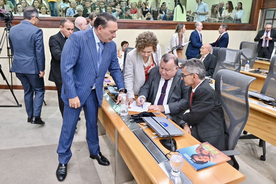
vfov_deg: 53.1
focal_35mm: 24
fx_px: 184
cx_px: 138
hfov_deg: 73.7
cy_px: 92
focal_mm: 24
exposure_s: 1/200
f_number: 5
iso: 5000
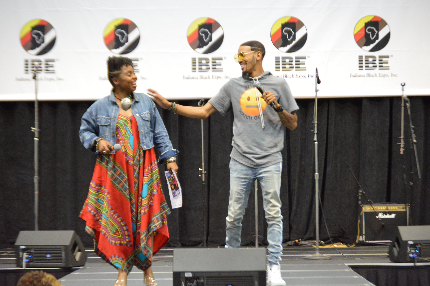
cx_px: 215
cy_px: 143
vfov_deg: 9.6
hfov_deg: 14.4
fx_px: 1701
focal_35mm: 142
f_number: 4.5
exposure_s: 1/125
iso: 2000
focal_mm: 95
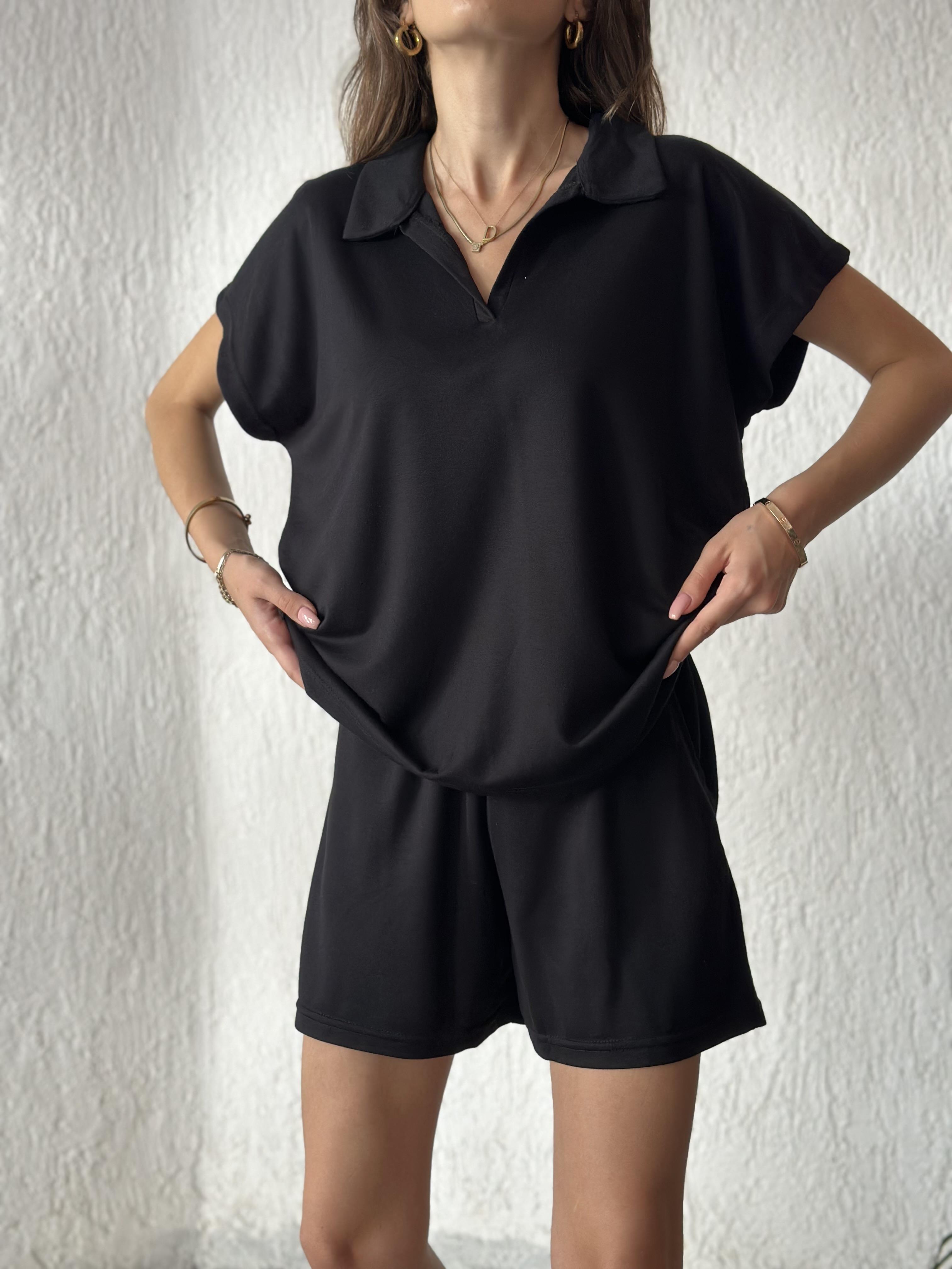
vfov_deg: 39.7
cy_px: 634
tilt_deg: -4.0
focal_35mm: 48
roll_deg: +0.8
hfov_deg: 30.3
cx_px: 476
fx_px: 1760
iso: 125
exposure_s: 1/60
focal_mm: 6.86
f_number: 1.78
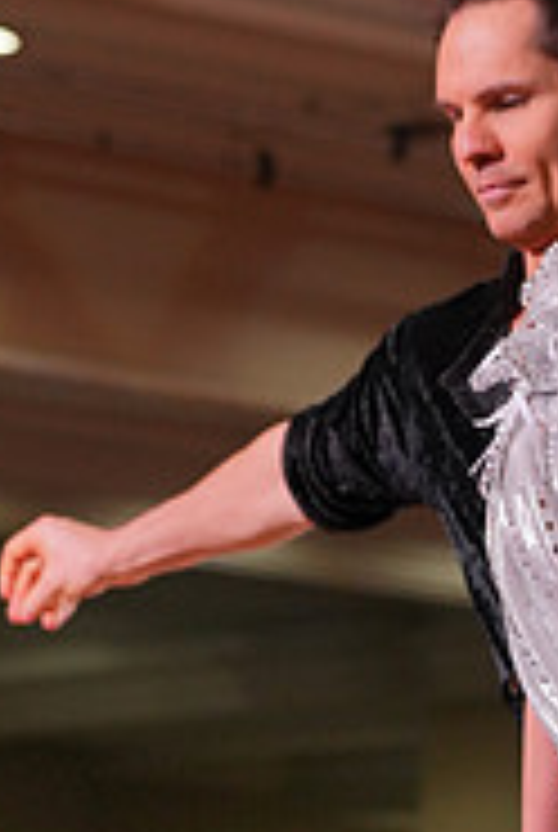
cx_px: 623
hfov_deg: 6.3
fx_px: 5072
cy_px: 1052
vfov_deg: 9.2
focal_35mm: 219
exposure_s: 1/500
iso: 1600
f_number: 4
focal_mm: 70
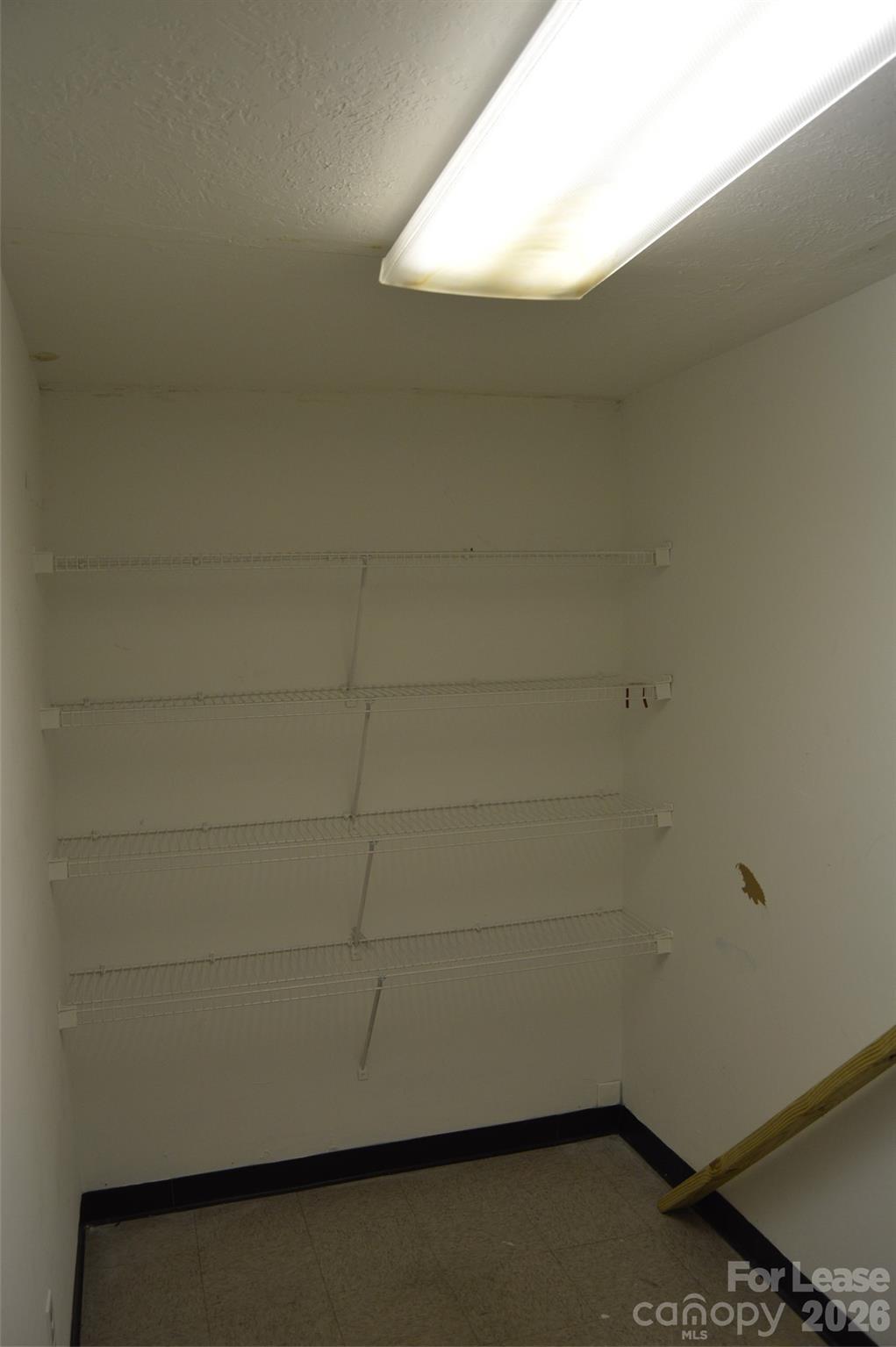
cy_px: 674
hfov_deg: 47.9
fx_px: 1010
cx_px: 448
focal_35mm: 27
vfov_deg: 67.4
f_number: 4.5
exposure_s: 1/80
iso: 400
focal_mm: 18
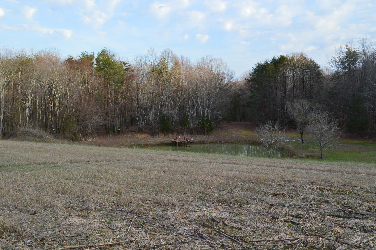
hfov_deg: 49.6
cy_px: 125
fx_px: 407
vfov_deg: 34.1
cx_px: 188
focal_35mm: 39
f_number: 10
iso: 400
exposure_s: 1/200
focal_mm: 26
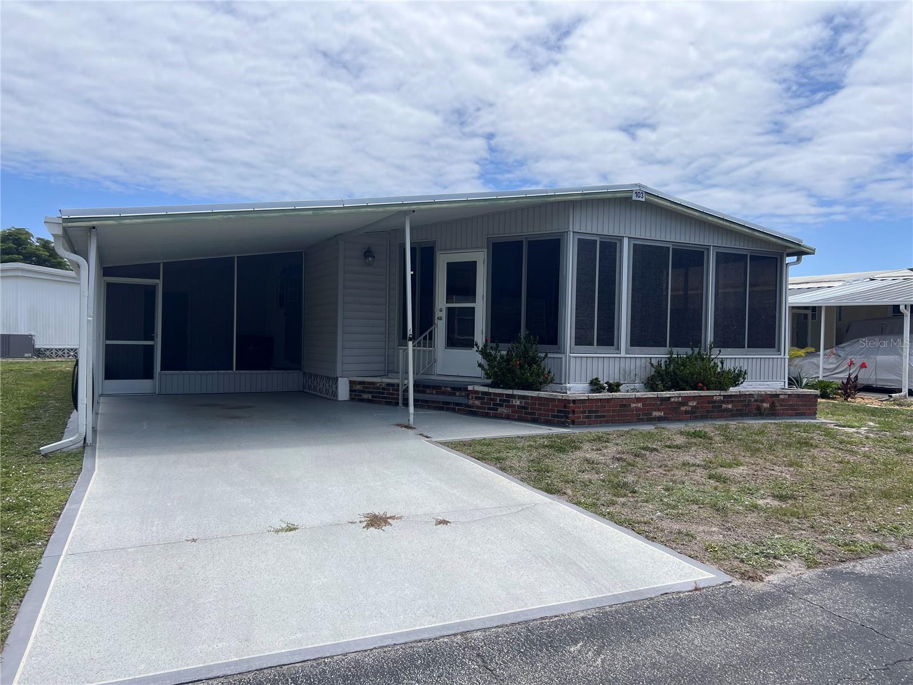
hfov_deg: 67.3
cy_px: 342
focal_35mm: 26
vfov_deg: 53.1
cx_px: 456
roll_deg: -1.0
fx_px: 686
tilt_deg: -0.5
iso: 50
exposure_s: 1/6579
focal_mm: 5.7
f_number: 1.5
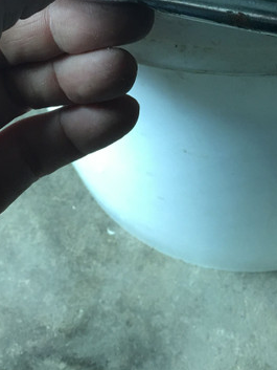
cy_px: 14
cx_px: 222
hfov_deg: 20.8
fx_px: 746
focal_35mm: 70
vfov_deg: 26.5
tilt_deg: -50.7
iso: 40
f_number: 2.2
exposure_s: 1/30
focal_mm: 4.15
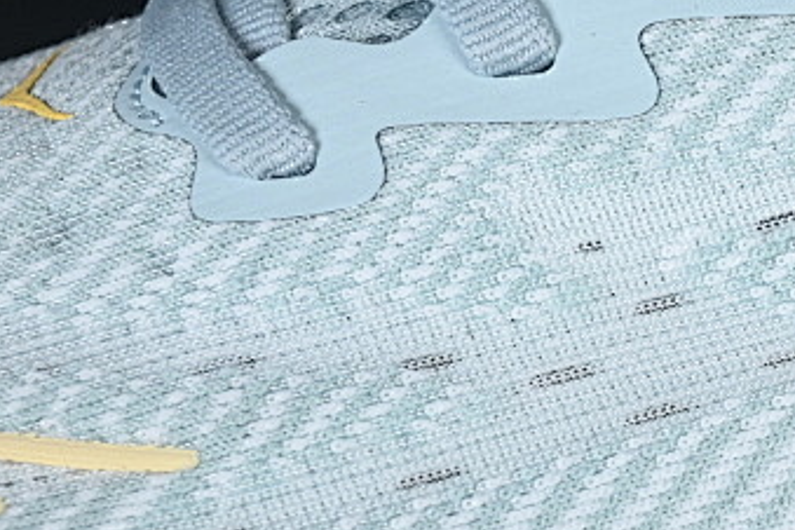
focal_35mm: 239
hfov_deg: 8.5
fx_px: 5278
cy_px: 432
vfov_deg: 5.7
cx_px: 1130
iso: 160
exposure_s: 1/80
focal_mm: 50
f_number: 7.1
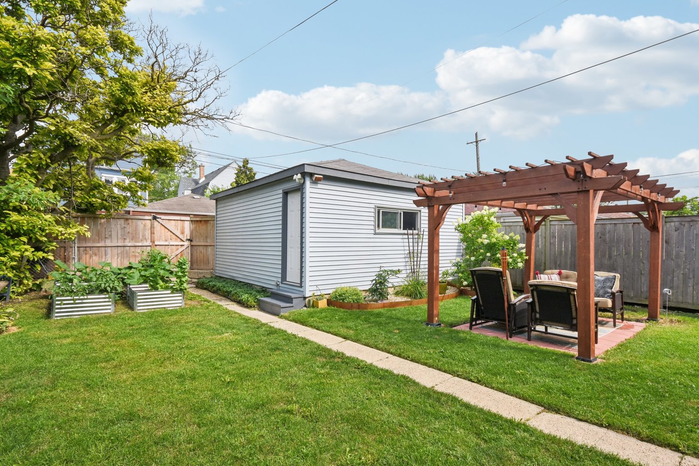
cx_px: 368
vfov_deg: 66.6
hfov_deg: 89.1
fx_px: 355
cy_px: 244
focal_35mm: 18
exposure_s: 1/1000
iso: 400
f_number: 8
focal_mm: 11.5
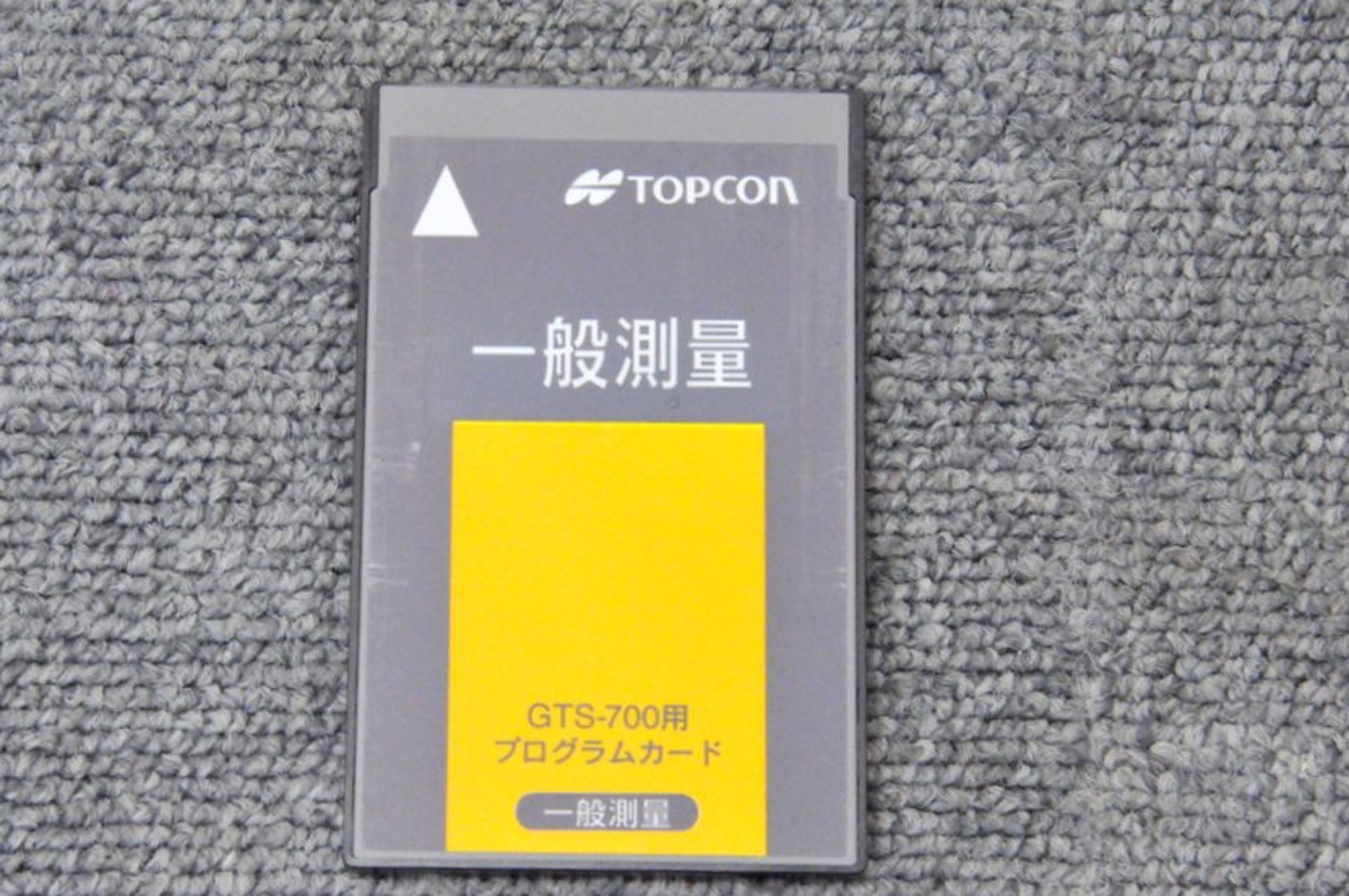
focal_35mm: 130
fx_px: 4866
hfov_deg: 15.8
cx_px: 631
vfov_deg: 10.5
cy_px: 472
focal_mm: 80
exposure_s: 1/30
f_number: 5.3
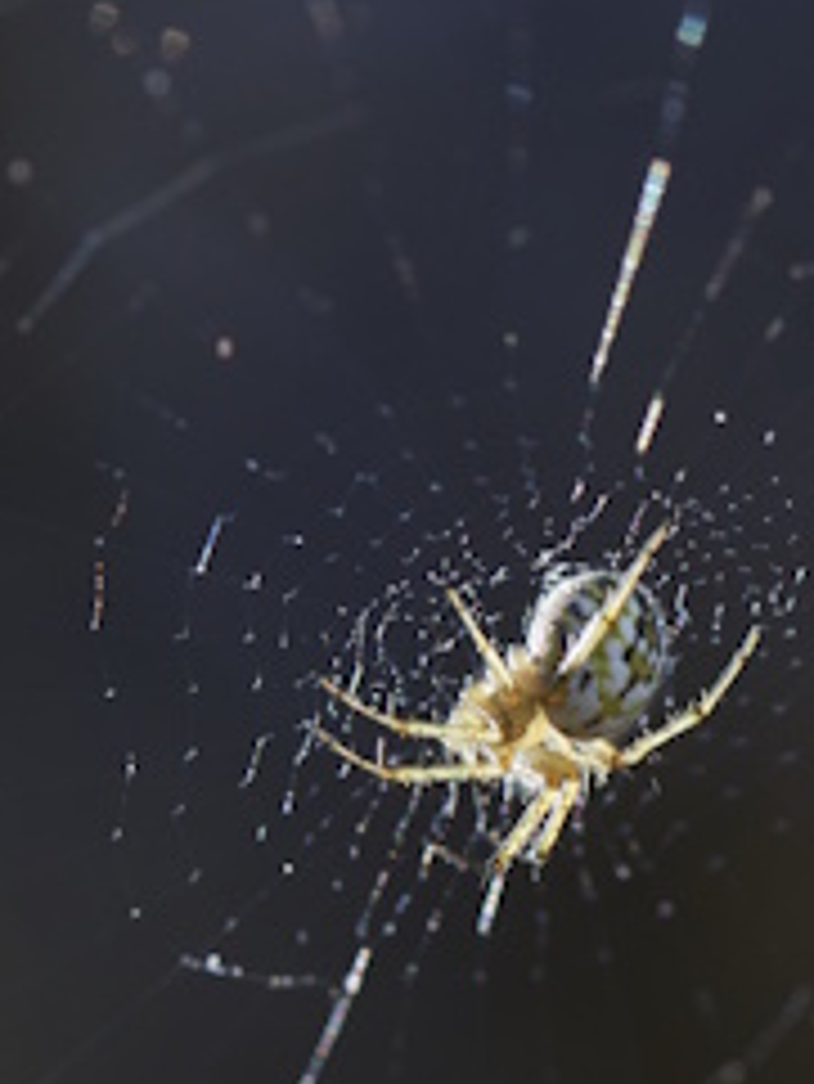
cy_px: 740
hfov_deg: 4.3
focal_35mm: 345
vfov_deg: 5.7
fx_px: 10810
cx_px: 576
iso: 200
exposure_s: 1/400
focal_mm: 105
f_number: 10
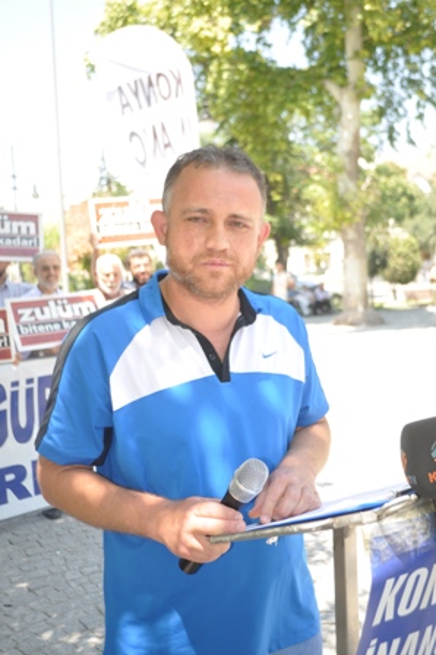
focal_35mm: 39
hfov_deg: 34.2
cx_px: 218
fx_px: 710
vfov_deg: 49.6
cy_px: 328
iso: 200
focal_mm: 26
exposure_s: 1/200
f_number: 8
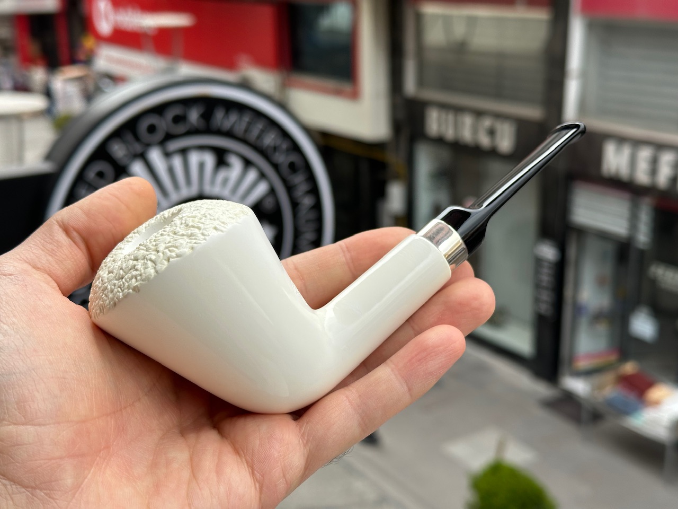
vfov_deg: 30.3
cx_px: 339
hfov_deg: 39.7
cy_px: 254
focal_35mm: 48
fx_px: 940
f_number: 1.78
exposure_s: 1/1475
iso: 64
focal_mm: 6.86
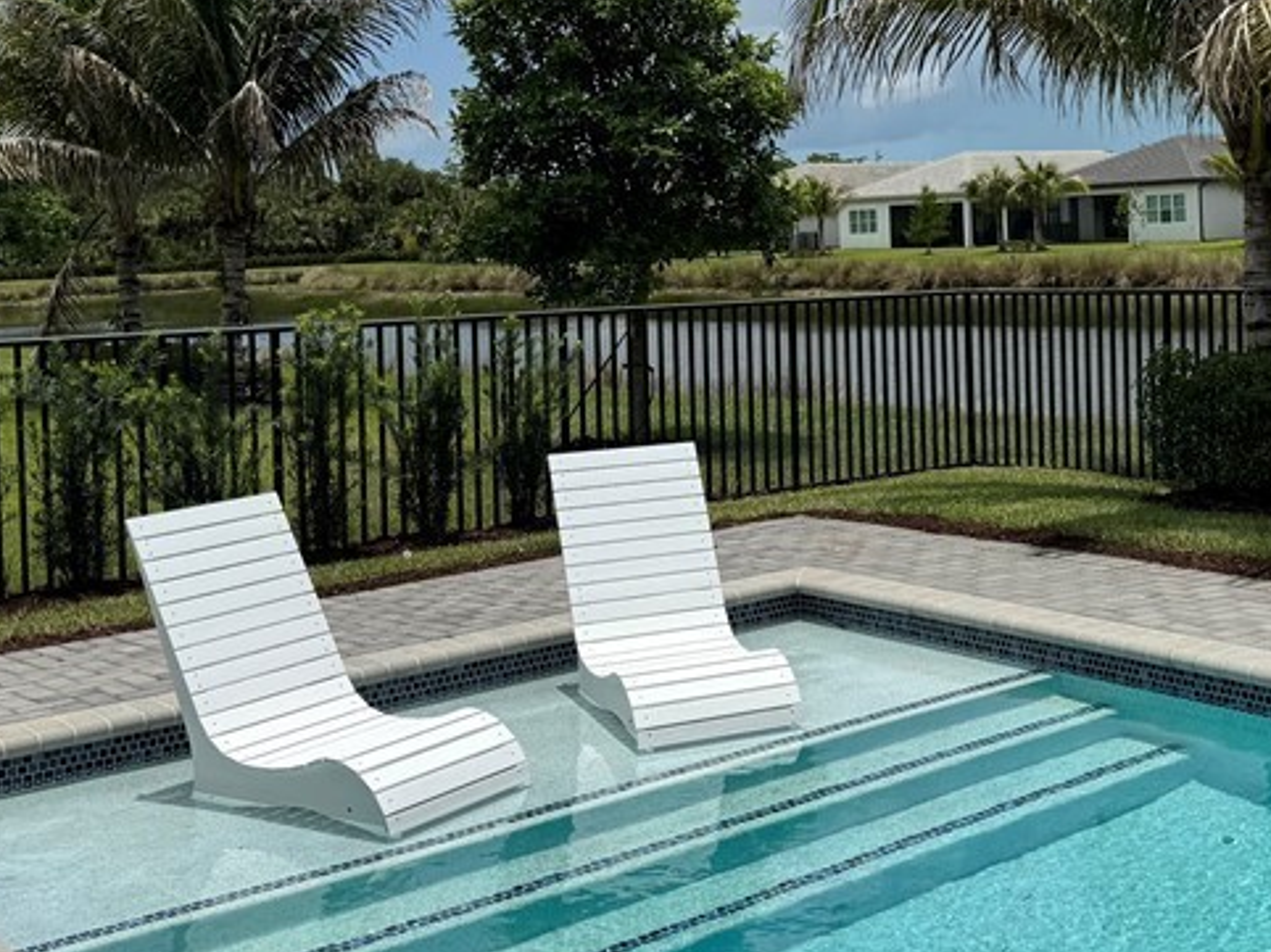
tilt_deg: -1.2
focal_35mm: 51
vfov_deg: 28.2
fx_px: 1872
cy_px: 256
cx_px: 891
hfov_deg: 36.9
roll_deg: +2.7
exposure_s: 1/10417
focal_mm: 6.76
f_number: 1.78
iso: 80
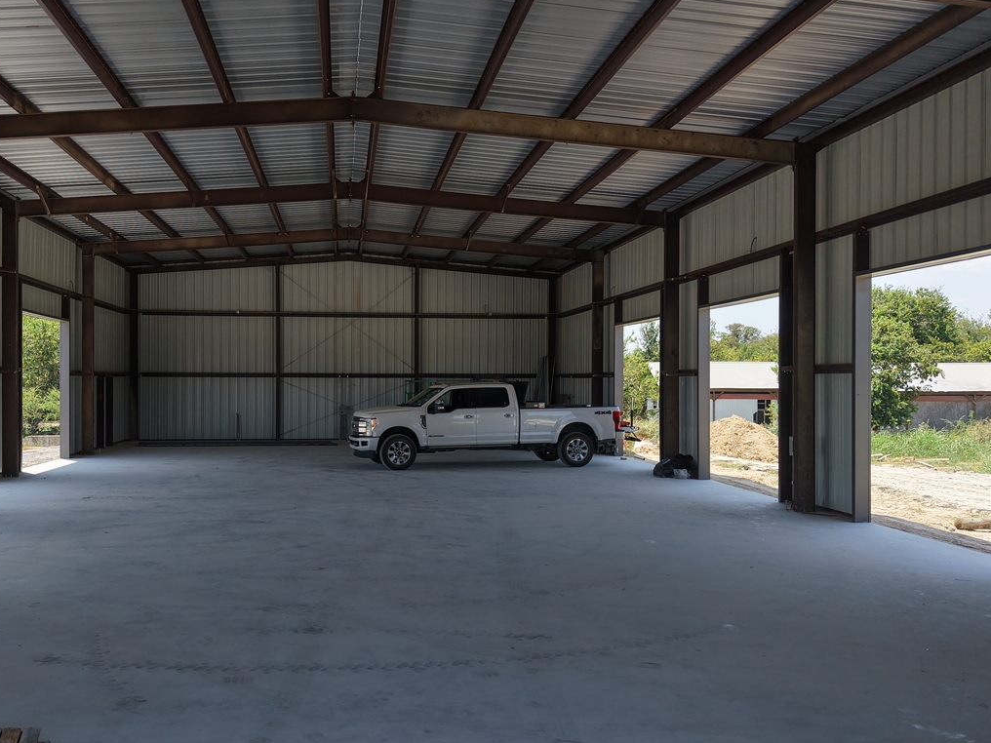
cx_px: 407
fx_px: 973
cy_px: 382
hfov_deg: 53.7
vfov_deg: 41.8
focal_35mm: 34
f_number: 1.8
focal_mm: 8.67
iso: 420
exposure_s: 1/4000
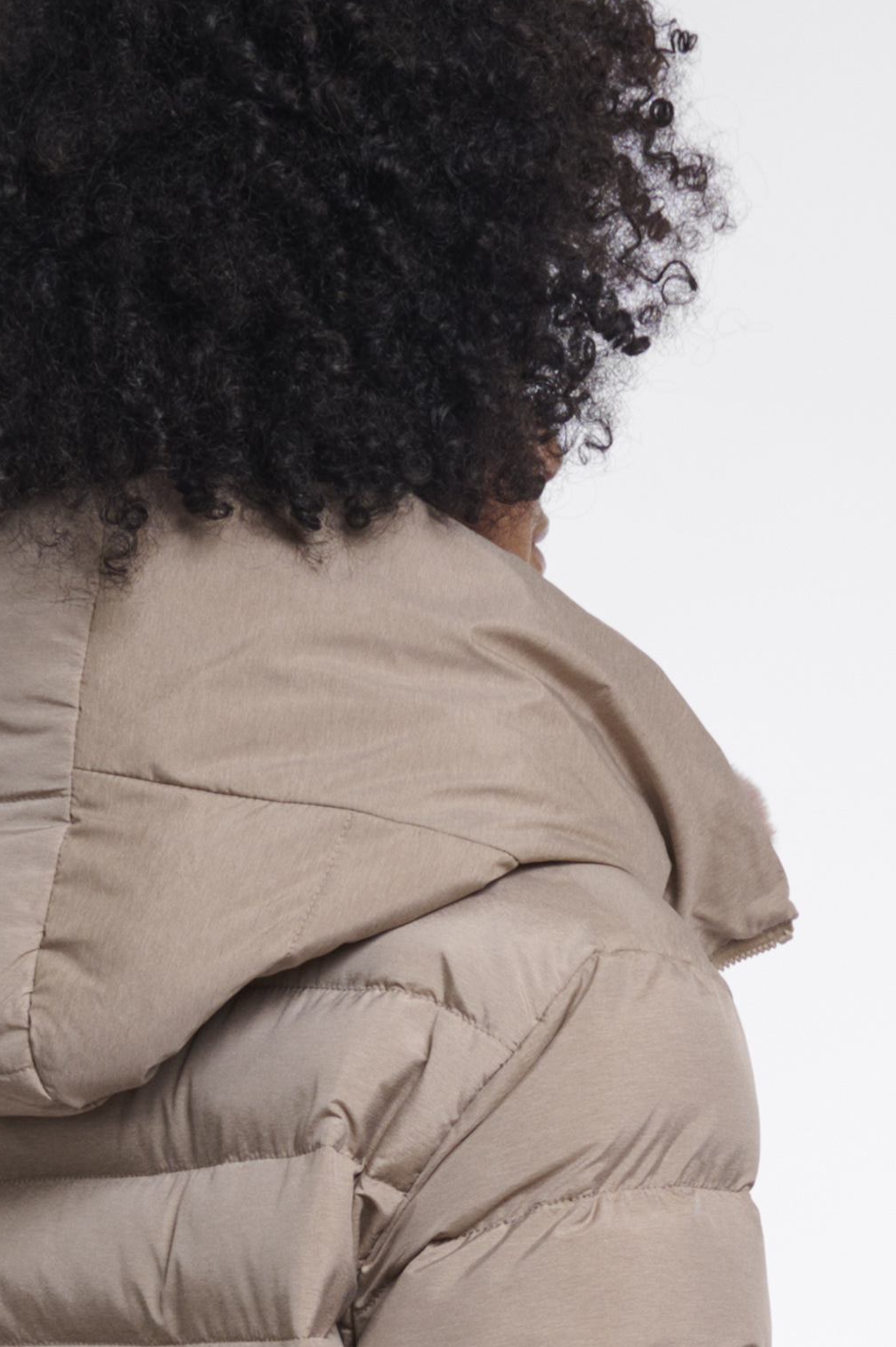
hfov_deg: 7.3
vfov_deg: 10.4
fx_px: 7028
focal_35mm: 188
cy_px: 2340
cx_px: 316
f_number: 8
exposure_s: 1/160
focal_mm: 47
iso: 125
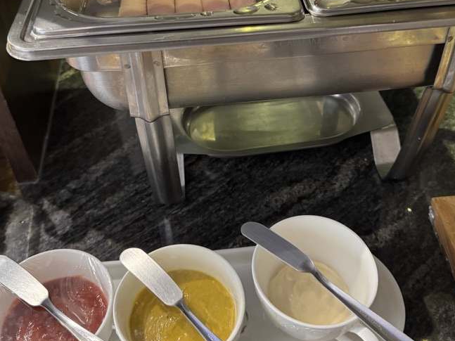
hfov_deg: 48.9
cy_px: 102
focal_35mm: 38
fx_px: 499
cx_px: 248
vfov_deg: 37.1
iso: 800
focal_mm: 6.76
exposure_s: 1/50
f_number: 1.78
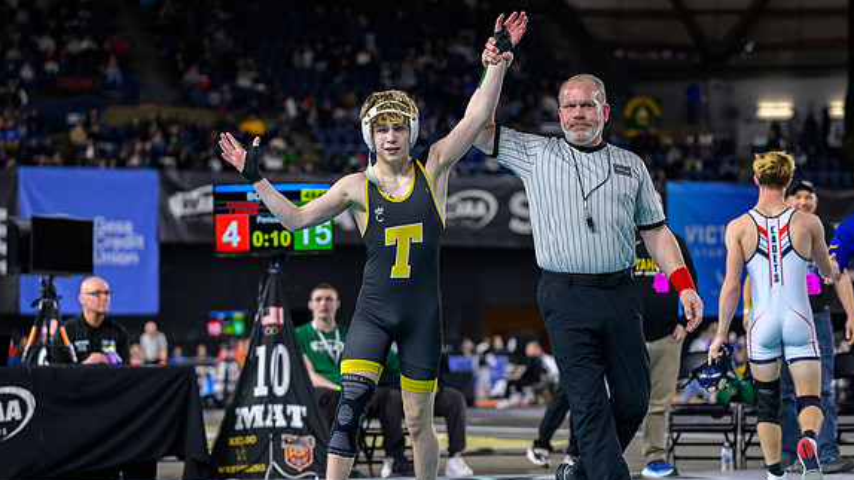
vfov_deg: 9.7
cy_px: 301
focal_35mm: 125
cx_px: 419
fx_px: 2831
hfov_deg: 17.2
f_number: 2.8
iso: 2500
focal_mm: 88
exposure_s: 1/800
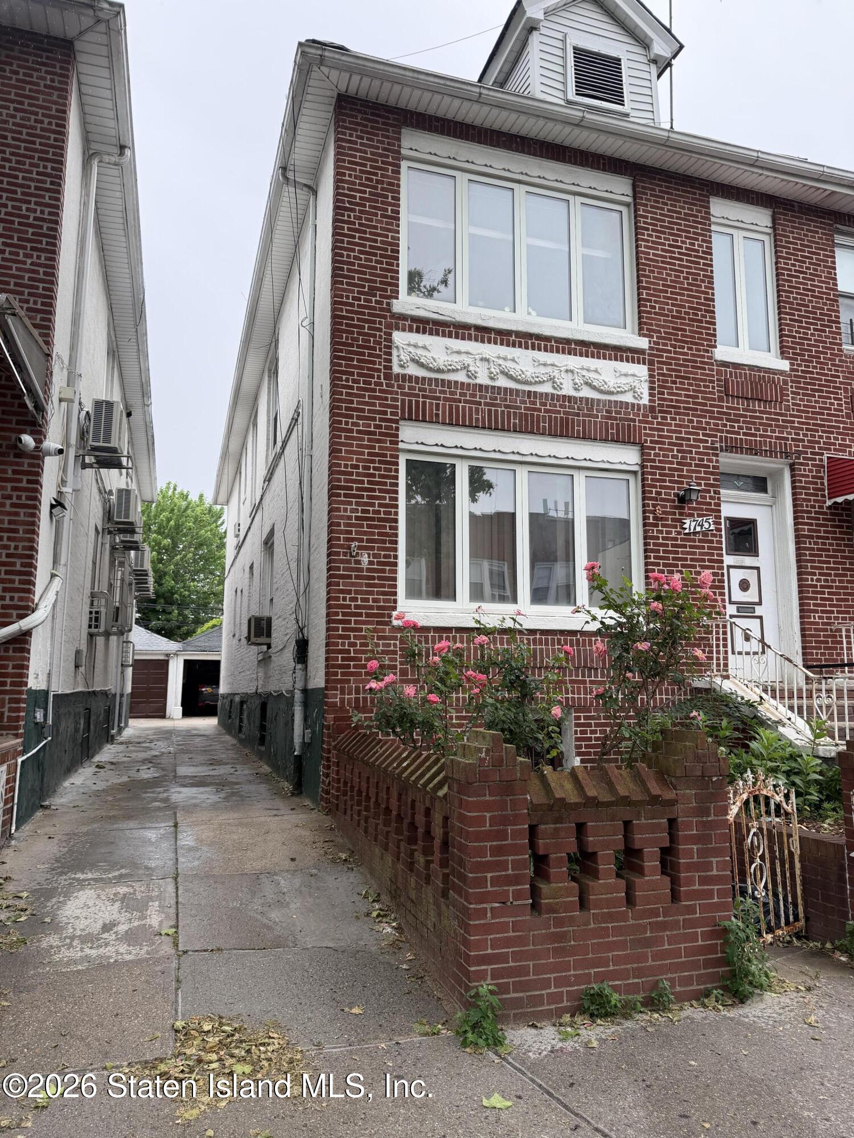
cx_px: 427
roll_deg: +2.2
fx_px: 789
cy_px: 569
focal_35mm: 24
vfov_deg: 71.6
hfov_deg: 56.8
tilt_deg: +6.6
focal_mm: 6.76
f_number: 1.78
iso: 100
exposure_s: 1/448
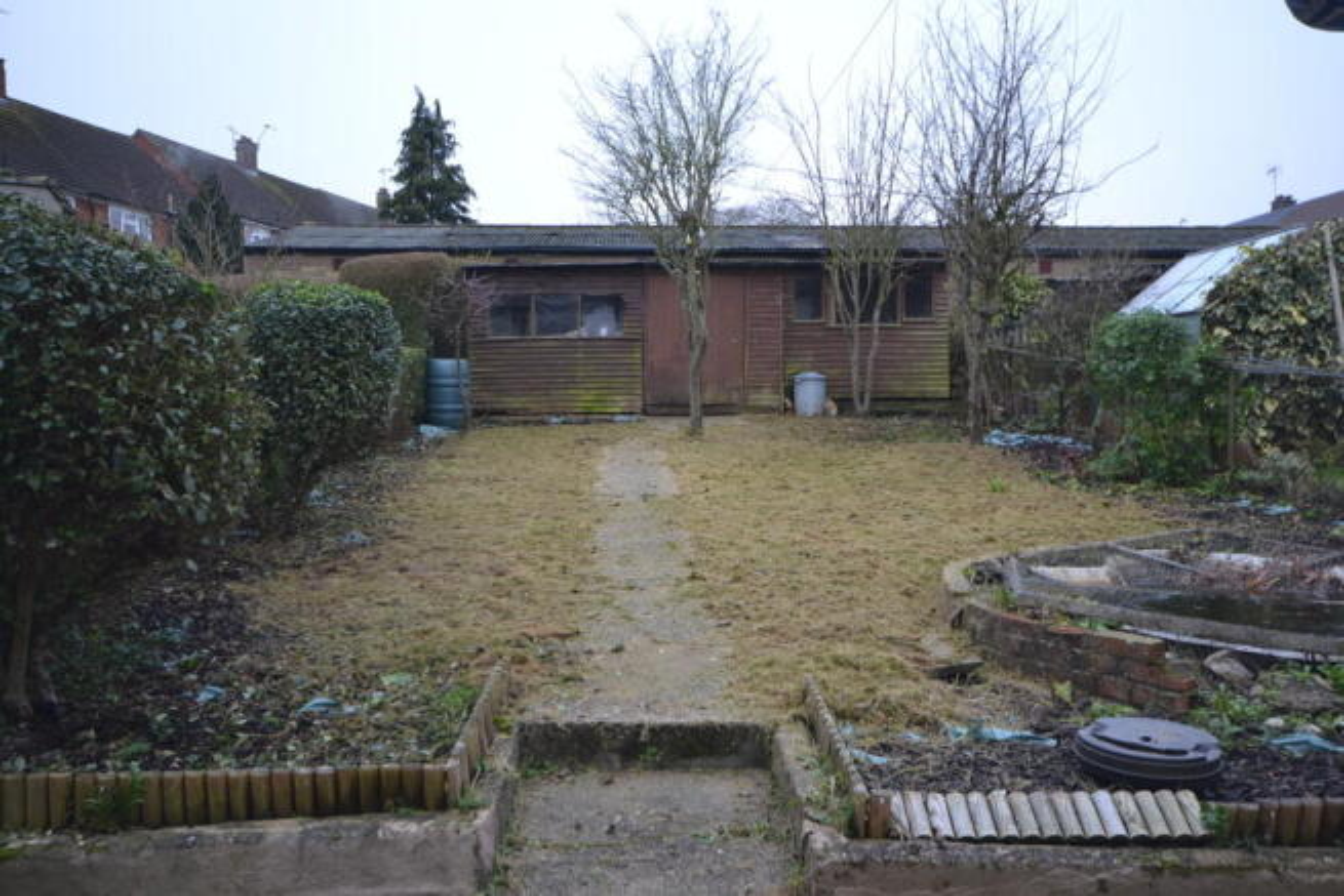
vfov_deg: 43.6
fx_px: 1120
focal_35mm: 30
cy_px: 448
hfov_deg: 61.9
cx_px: 672
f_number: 5.6
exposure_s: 1/8
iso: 100
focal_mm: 20
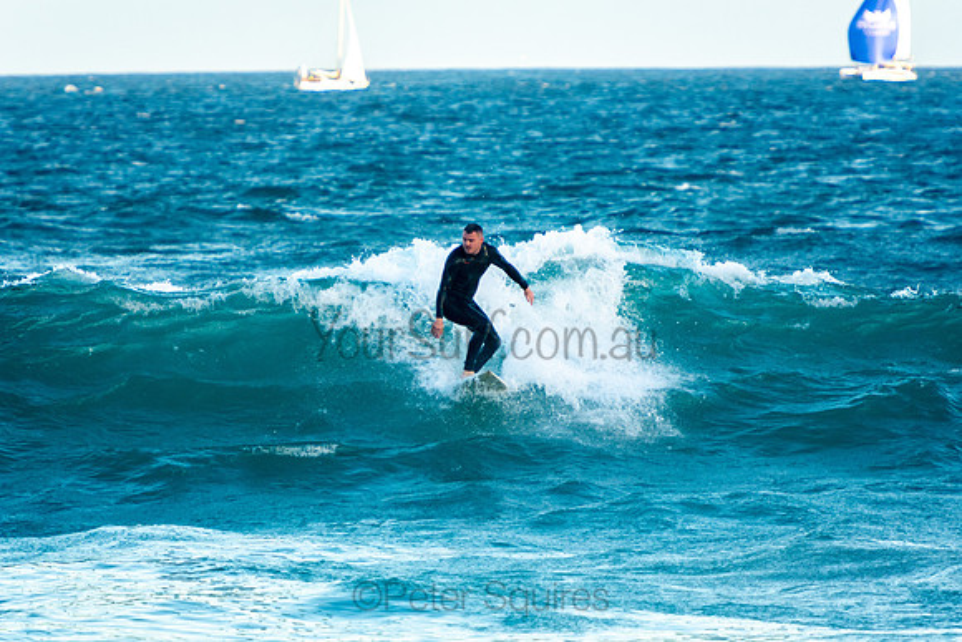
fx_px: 12829
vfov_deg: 2.9
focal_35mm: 480
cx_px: 481
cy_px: 321
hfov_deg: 4.3
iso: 800
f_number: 5.6
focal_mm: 320
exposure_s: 1/800
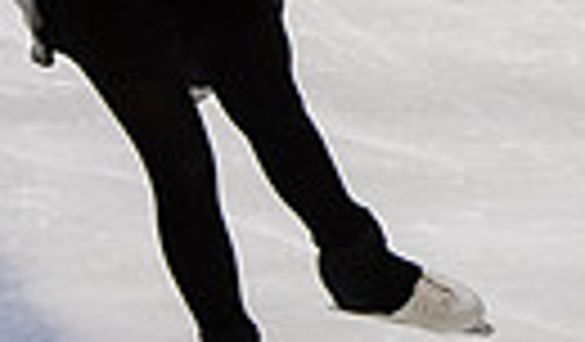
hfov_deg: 2.5
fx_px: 13640
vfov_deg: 1.4
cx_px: 772
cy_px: -304
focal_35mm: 871
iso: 1250
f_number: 5.6
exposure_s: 1/320
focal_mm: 102
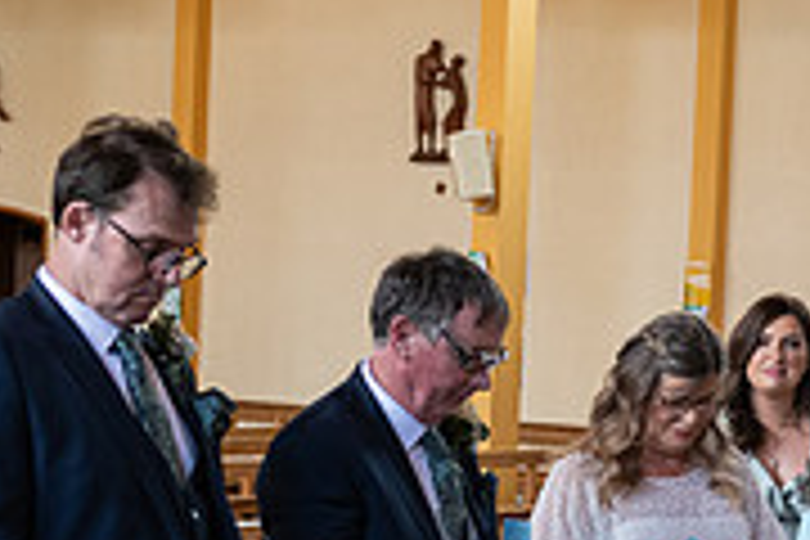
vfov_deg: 10.1
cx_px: 828
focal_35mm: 135
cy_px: 430
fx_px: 3037
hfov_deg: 14.9
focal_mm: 42
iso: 640
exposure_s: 1/160
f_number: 3.5
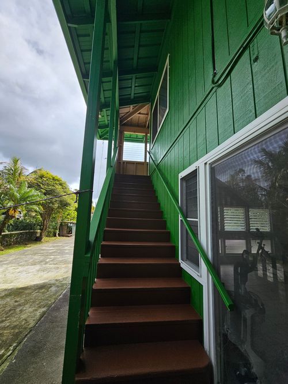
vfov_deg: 106.2
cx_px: 144
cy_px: 192
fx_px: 144
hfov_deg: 89.9
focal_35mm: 13
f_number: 2.2
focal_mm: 2.2
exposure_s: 1/1033
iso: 50
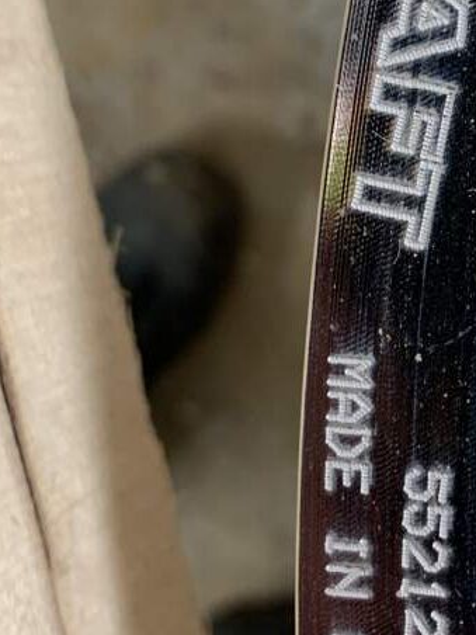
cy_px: 185
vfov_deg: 27.9
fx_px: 1265
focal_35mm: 69
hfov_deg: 21.0
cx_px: 406
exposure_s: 1/59
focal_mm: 4.25
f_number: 1.8
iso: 125
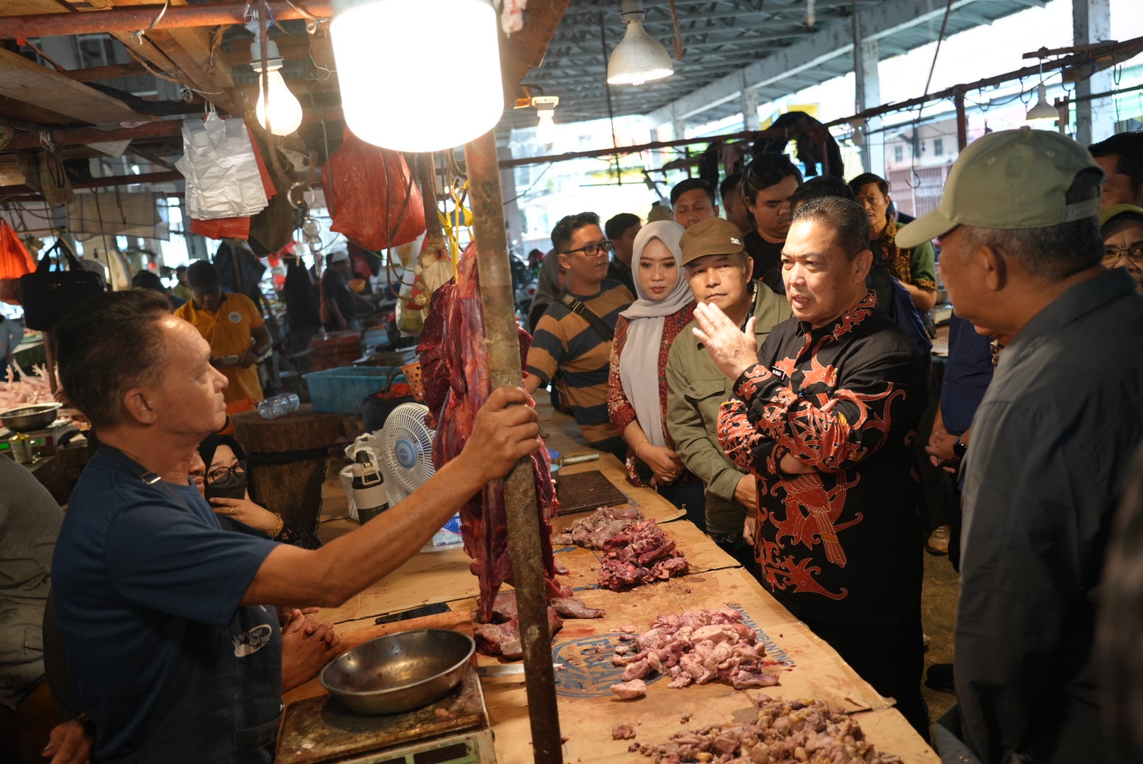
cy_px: 382
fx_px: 985
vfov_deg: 42.4
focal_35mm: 31
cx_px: 572
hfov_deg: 60.2
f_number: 4
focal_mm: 31
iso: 800
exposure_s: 1/160
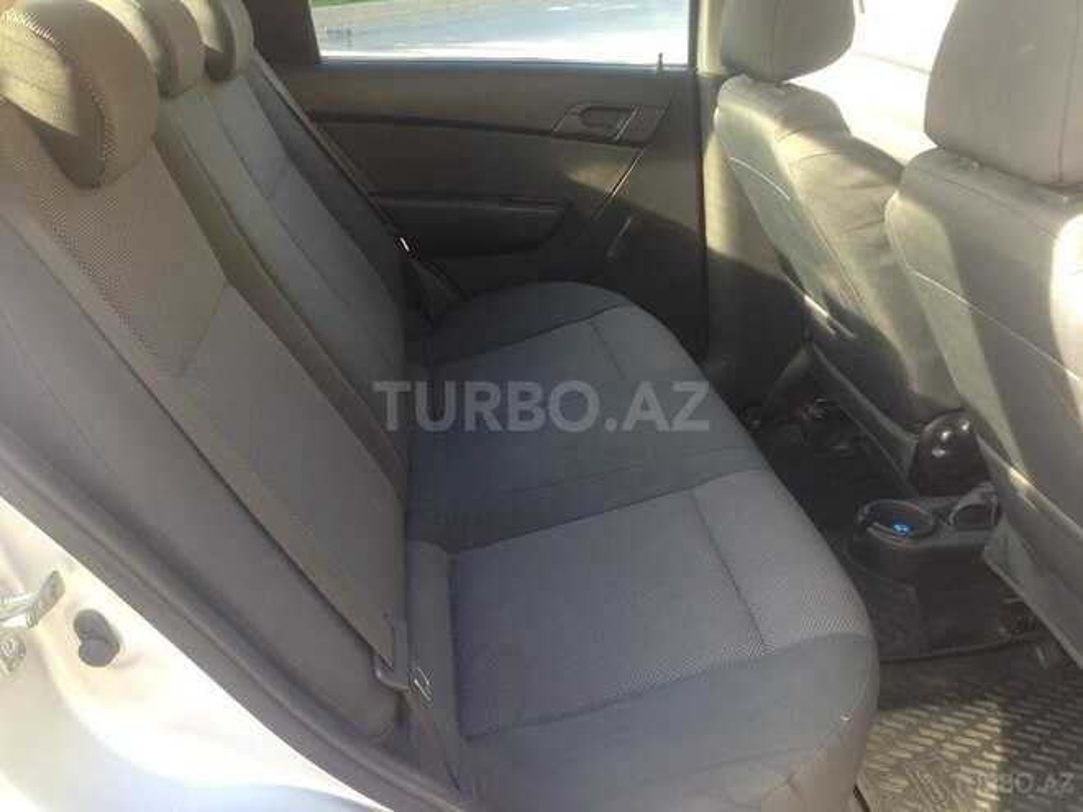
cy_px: 406
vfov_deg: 42.9
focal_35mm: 33
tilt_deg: -28.5
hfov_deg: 55.4
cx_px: 542
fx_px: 1032
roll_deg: +5.4
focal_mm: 4.12
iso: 50
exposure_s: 1/60
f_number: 2.4
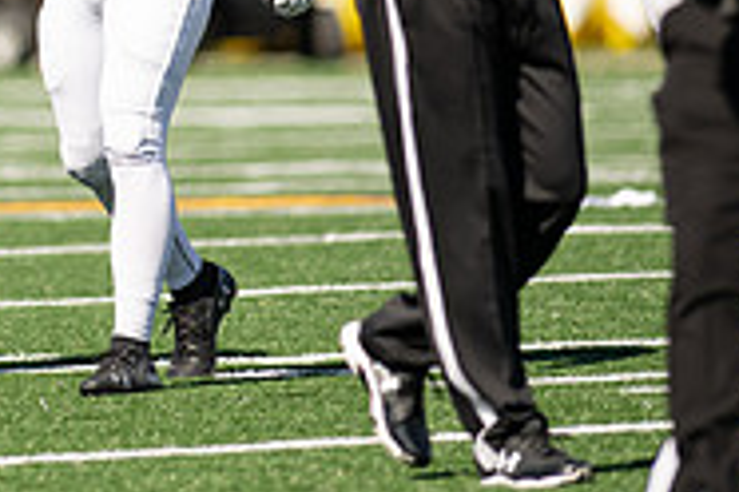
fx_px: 19192
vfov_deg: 1.5
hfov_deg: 2.2
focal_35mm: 935
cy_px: -153
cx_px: -211
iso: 160
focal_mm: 300
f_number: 3.2
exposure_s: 1/2500
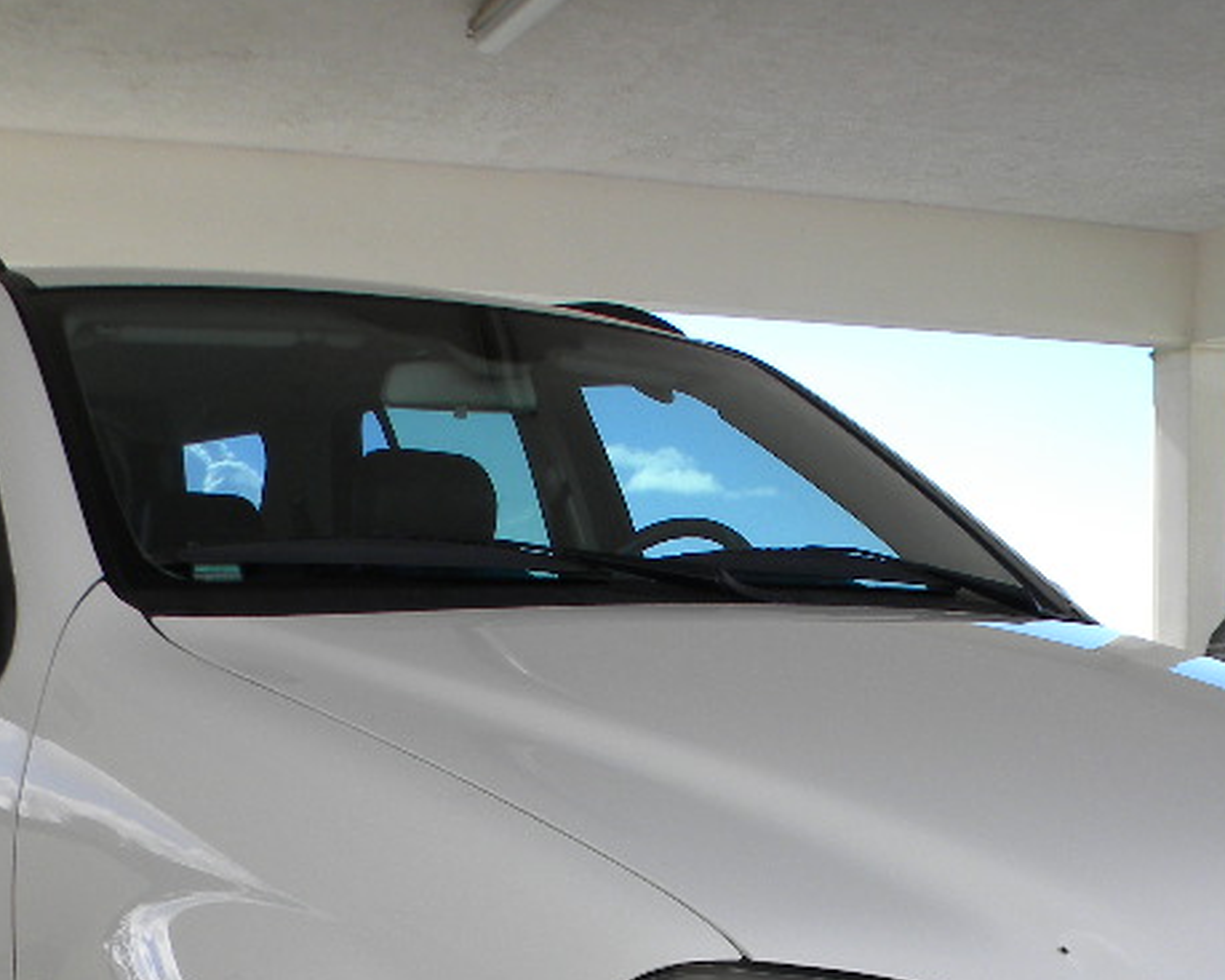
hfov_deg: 31.0
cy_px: 884
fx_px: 2211
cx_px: 651
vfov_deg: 24.3
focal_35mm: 61
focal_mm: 5
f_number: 3.5
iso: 80
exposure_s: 1/648
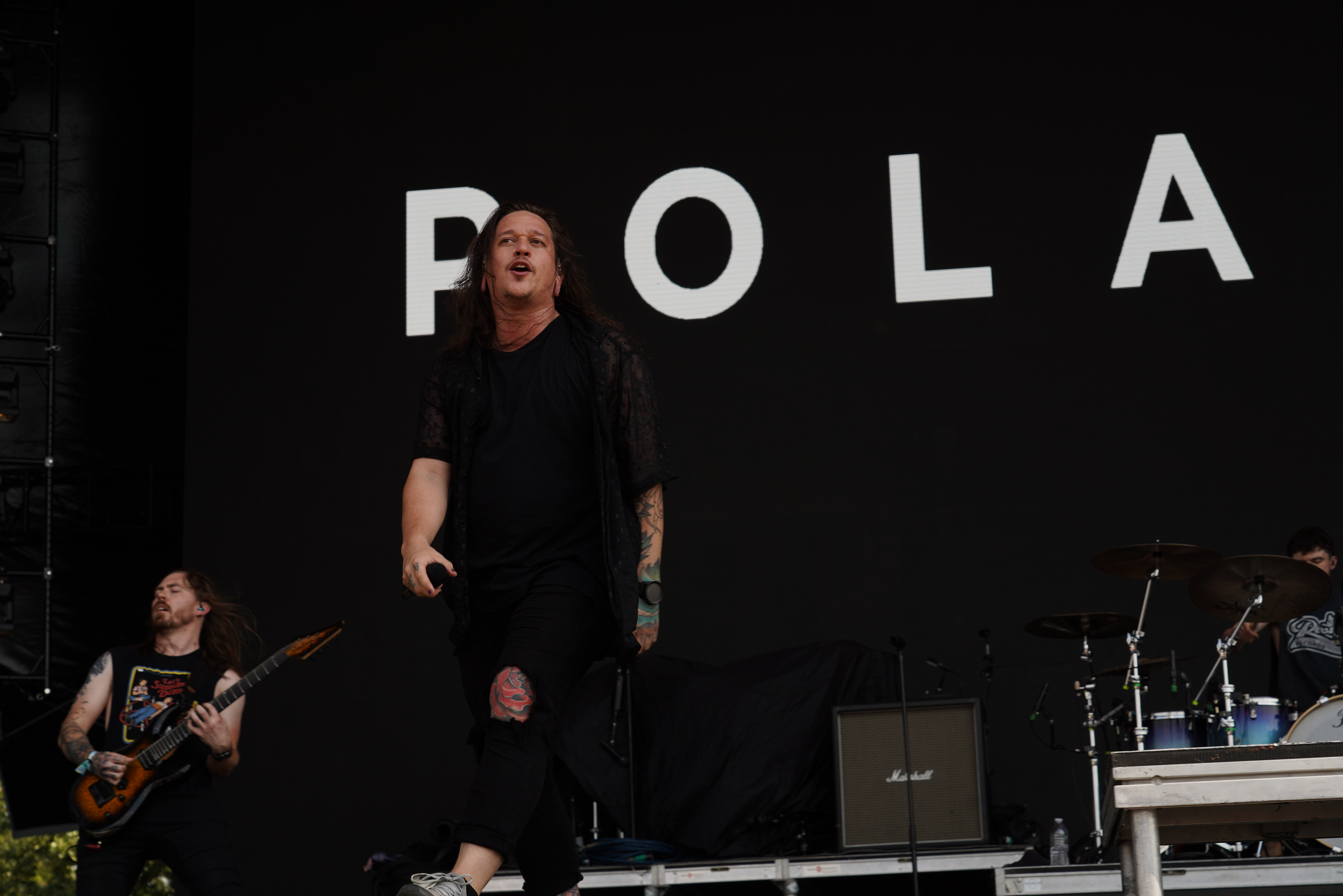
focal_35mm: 67
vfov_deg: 20.3
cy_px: 448
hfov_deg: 30.1
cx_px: 672
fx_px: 2499
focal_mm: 67
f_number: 8
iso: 100
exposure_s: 1/320
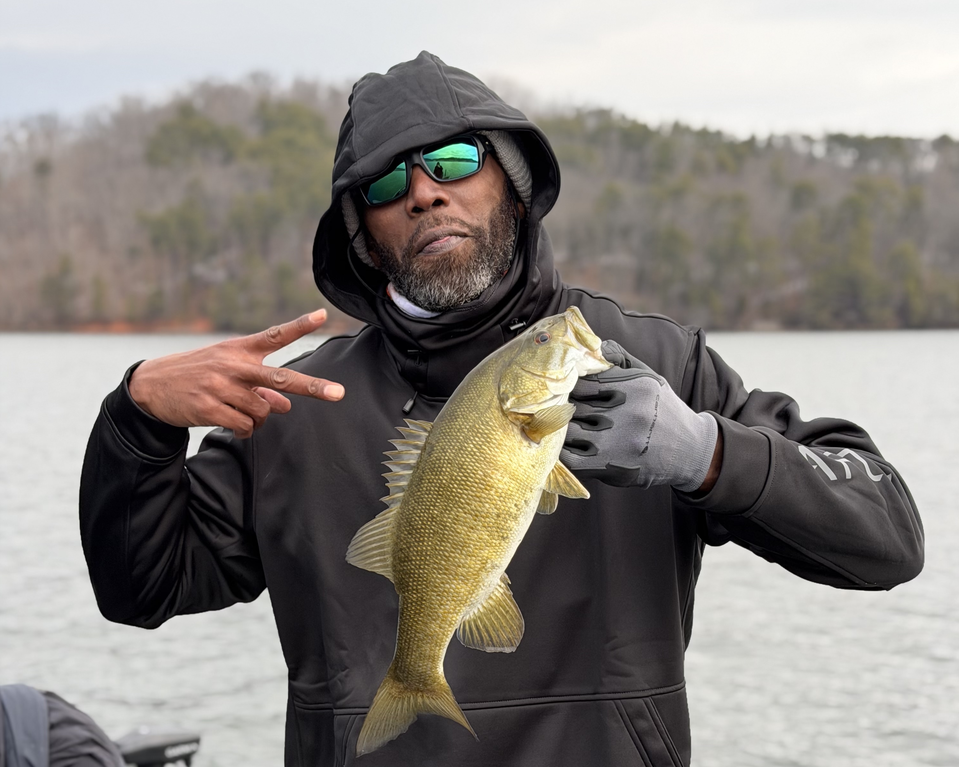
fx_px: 1788
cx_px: 481
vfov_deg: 24.1
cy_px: 536
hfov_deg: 30.0
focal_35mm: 63
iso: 64
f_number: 1.78
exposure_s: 1/182
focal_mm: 6.76
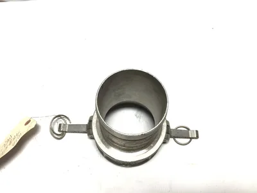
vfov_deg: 45.4
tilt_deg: -66.9
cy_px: 96
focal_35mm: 31
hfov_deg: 58.4
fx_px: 230
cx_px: 128
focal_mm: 3.3
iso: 25
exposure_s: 1/120
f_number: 2.4
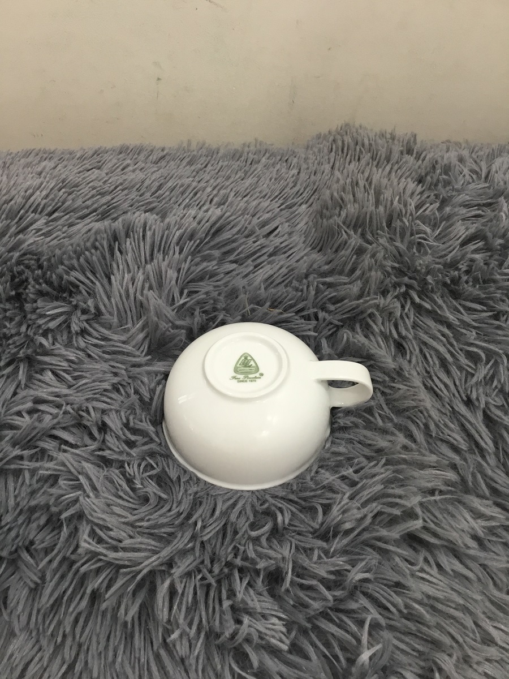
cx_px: 254
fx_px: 608
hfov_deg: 45.4
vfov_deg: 58.4
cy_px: 340
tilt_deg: -49.8
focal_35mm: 31
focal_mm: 3.3
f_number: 2.4
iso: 80
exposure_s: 1/33
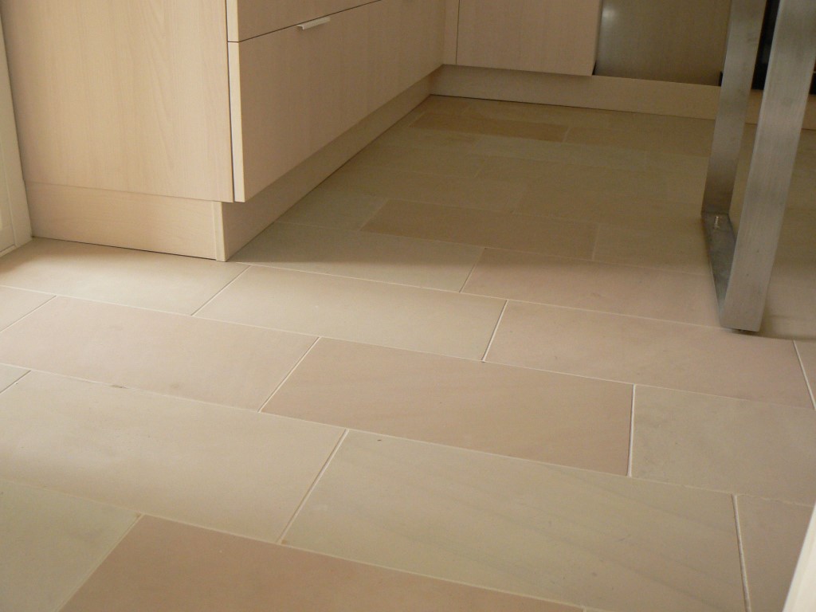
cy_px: 306
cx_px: 408
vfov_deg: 39.7
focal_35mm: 36
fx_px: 849
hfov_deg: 51.4
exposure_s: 1/25
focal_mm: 6
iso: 200
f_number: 2.8
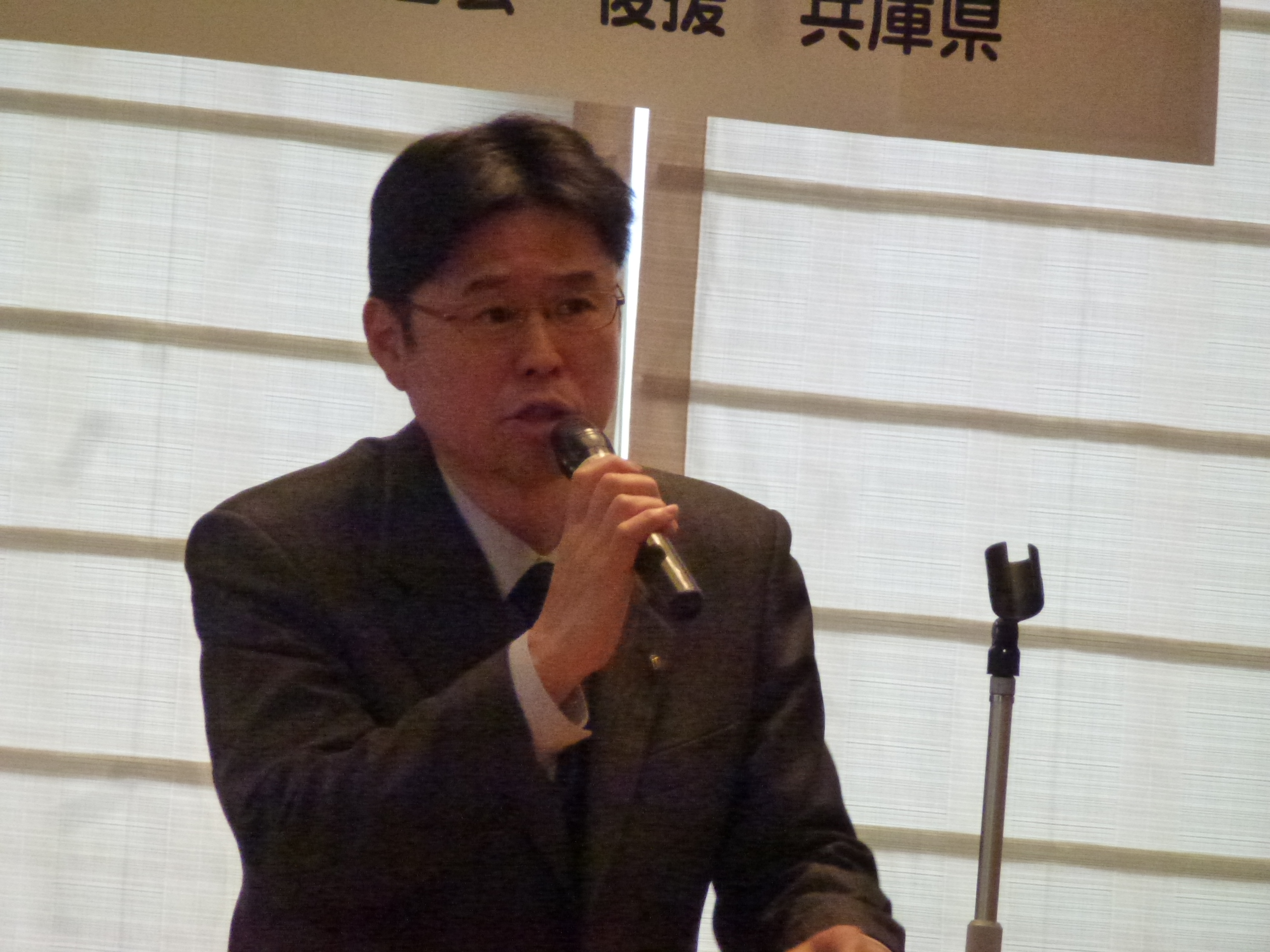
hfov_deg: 5.3
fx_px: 13721
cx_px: 635
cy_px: 476
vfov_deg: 4.0
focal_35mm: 374
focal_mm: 67
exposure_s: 1/100
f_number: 5.9
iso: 1600
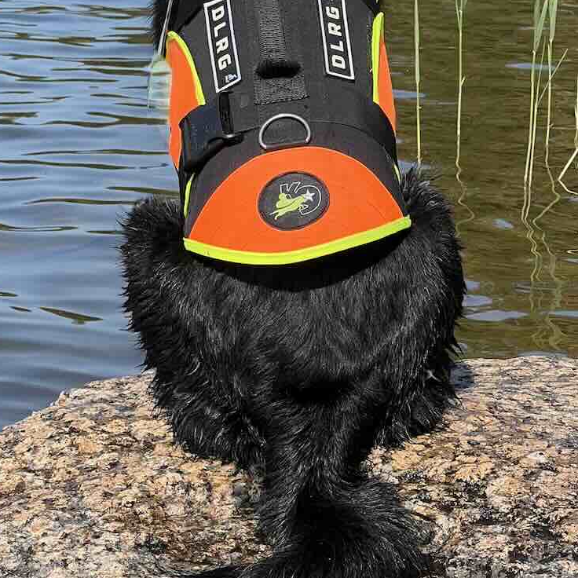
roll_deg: -0.8
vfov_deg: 11.8
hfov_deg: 11.8
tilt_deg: -7.8
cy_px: 168
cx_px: 235
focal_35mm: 148
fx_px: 2796
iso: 32
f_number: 2.8
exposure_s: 1/447
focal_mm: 9
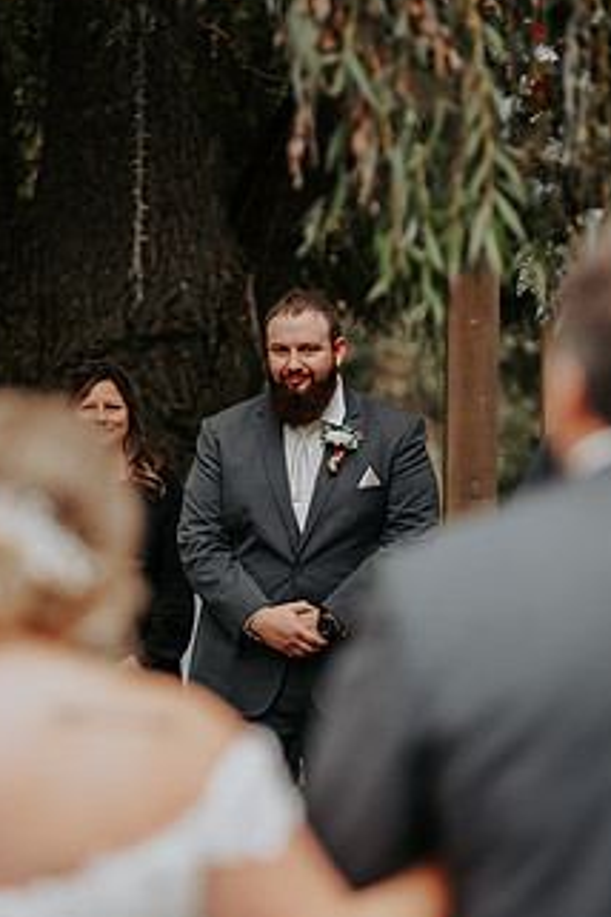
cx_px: 304
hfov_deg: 6.3
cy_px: 460
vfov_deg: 9.5
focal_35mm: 217
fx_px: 5524
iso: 400
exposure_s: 1/1000
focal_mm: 155
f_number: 2.8
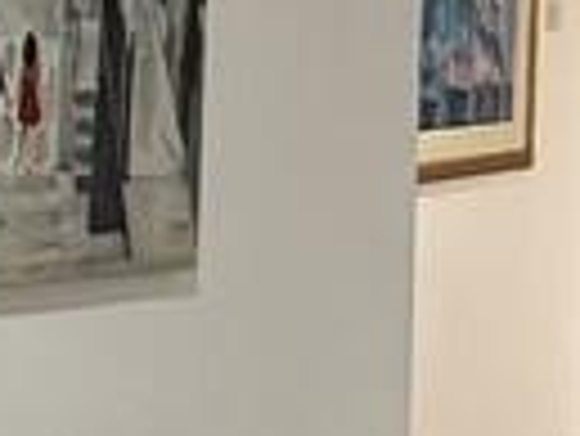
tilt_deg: -5.4
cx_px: -279
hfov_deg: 16.2
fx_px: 1862
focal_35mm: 111
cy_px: 247
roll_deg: +0.0
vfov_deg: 13.4
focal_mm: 2.22
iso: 250
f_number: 2.2
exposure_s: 1/50
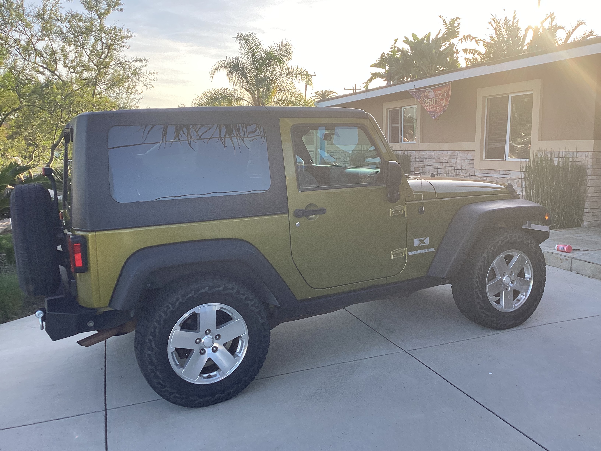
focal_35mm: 31
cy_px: 226
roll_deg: +0.7
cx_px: 300
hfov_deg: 58.4
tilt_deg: -8.9
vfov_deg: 45.4
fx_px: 538
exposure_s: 1/210
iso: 25
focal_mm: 3.3
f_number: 2.4
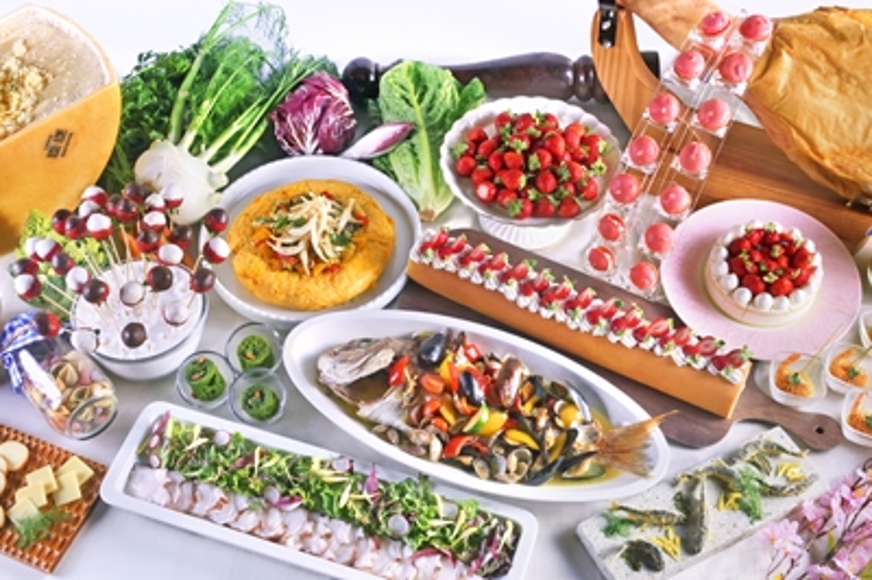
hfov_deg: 65.5
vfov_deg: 46.3
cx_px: 436
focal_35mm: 28
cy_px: 290
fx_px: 678
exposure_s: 1/160
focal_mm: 28
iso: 100
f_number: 18
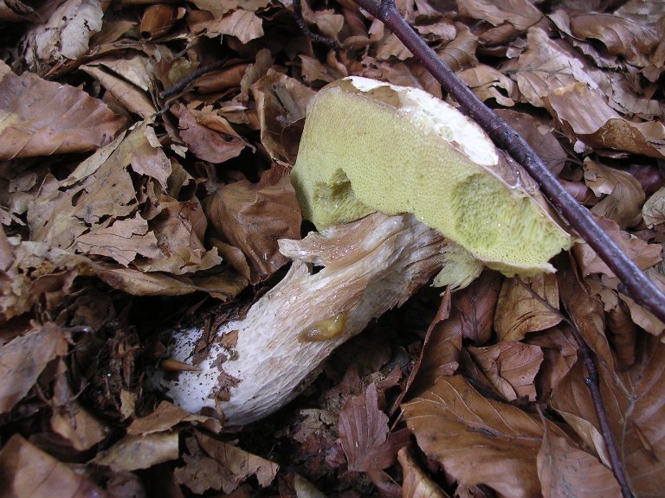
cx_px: 332
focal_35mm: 38
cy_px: 249
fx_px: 730
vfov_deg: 37.7
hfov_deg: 49.0
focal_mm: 5.8
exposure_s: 1/9.6
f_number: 2.8
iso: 100
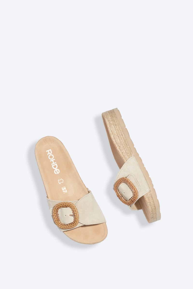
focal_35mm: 70
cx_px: 96
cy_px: 144
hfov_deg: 19.5
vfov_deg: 28.8
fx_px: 563
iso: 100
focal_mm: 70
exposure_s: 1/125
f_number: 13
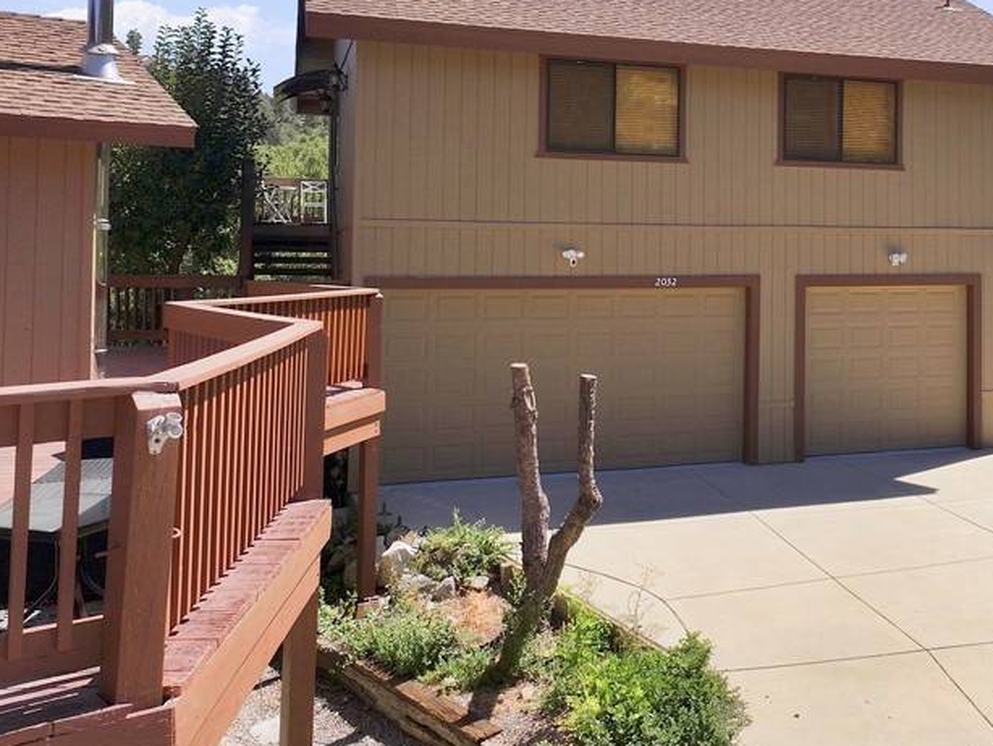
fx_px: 1148
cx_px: 746
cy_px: 213
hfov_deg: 45.2
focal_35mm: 40
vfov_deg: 35.4
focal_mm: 12.3
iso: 120
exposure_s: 1/2000
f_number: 2.8
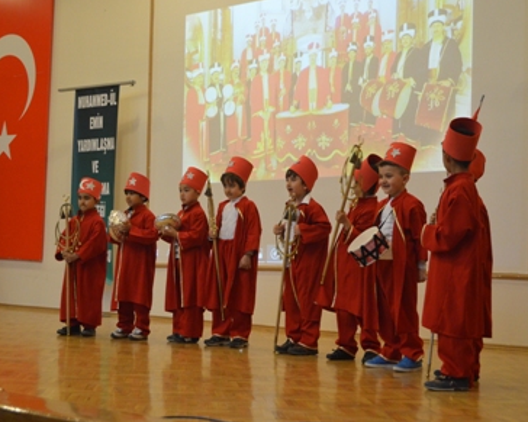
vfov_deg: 25.1
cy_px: 208
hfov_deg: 31.2
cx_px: 283
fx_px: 946
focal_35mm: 61
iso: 2800
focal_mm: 35
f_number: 5
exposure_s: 1/30
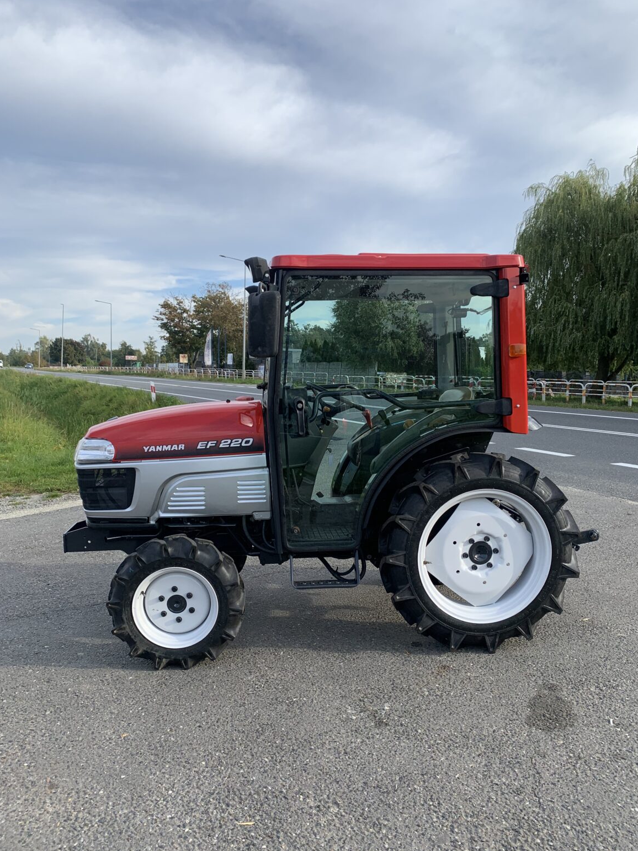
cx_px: 320
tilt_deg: -4.7
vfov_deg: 65.3
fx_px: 663
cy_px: 440
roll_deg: -0.5
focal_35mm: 27
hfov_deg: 51.4
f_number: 1.8
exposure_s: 1/1282
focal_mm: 4.25
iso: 25
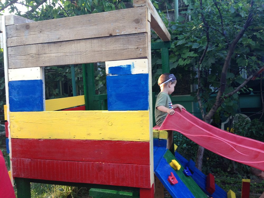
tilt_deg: -4.0
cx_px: 132
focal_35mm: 33
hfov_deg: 55.4
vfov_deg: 42.9
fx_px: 252
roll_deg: +1.4
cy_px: 99
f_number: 2.4
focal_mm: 4.12
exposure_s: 1/60
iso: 50
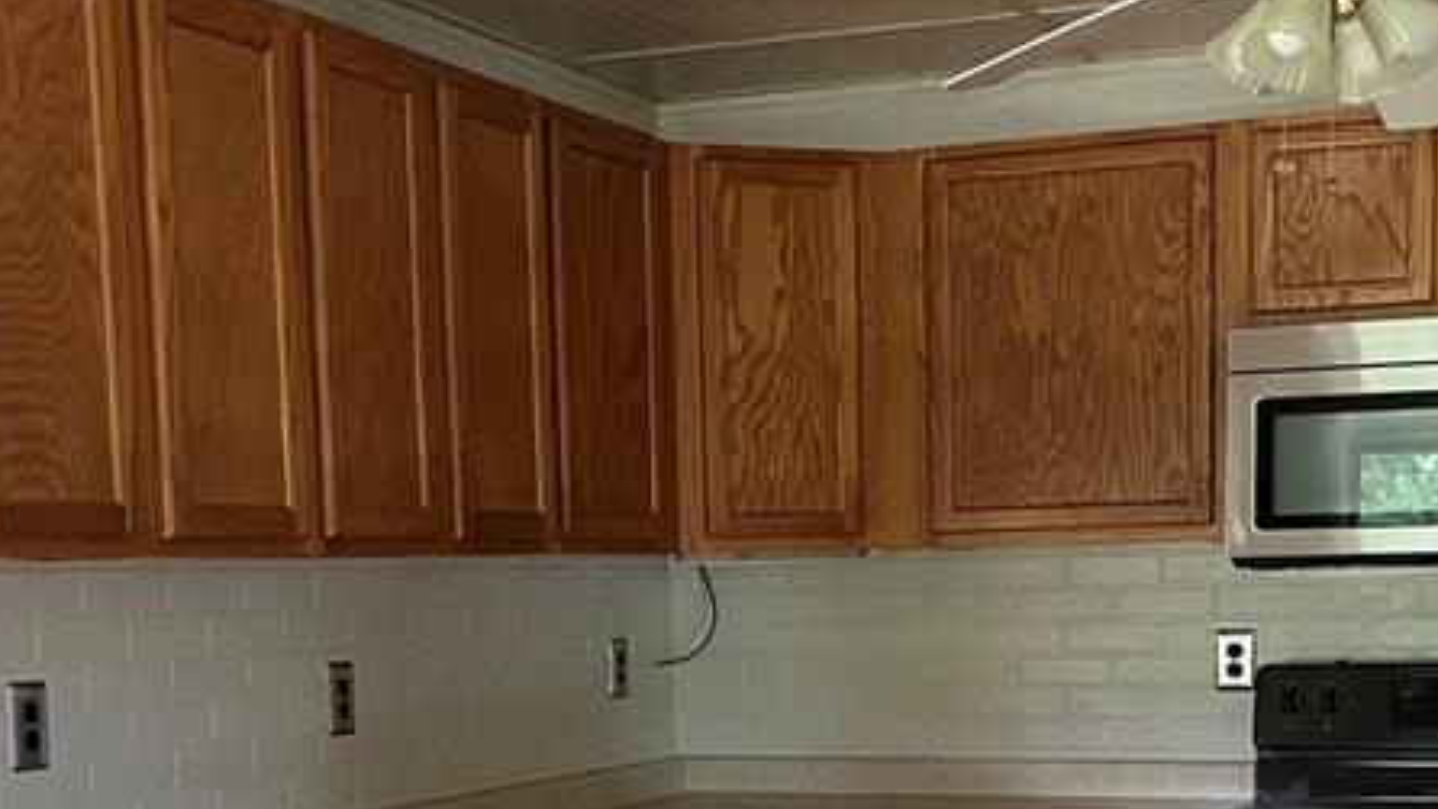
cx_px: 793
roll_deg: +1.0
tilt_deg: -6.6
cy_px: 815
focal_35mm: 65
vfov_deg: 18.1
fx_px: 2479
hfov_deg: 32.3
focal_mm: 5.1
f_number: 1.6
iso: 250
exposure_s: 1/60
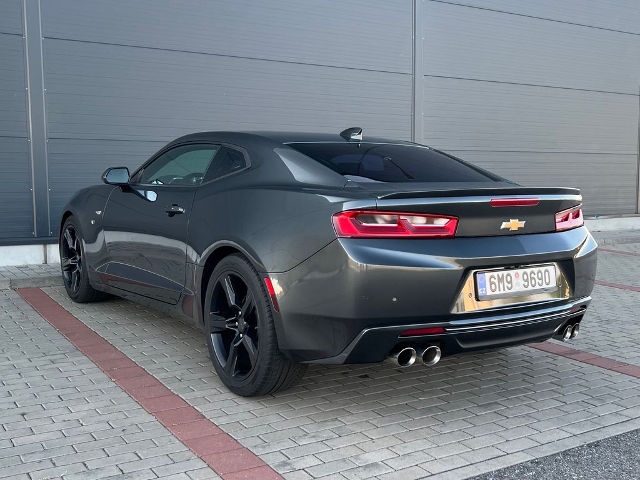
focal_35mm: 26
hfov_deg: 67.3
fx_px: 481
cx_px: 320
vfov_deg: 53.1
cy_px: 240
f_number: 1.5
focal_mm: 5.7
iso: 40
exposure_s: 1/121
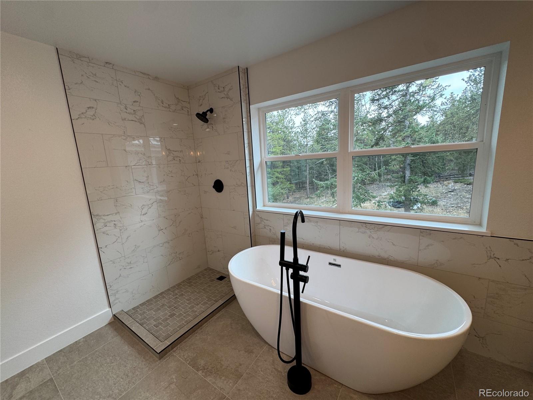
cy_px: 200
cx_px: 266
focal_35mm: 14
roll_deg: +3.5
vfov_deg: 85.7
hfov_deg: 102.1
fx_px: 216
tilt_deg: -11.5
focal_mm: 2.22
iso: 80
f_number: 2.2
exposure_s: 1/120
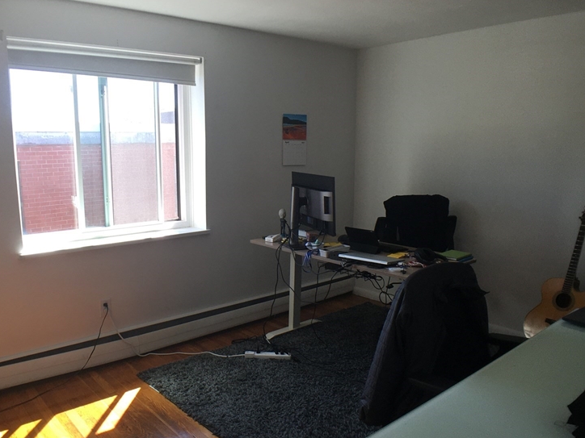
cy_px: 240
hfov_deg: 45.6
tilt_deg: -10.8
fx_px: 693
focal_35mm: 41
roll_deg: +0.2
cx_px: 246
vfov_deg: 35.1
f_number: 2.2
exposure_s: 1/120
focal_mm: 4.15
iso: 40
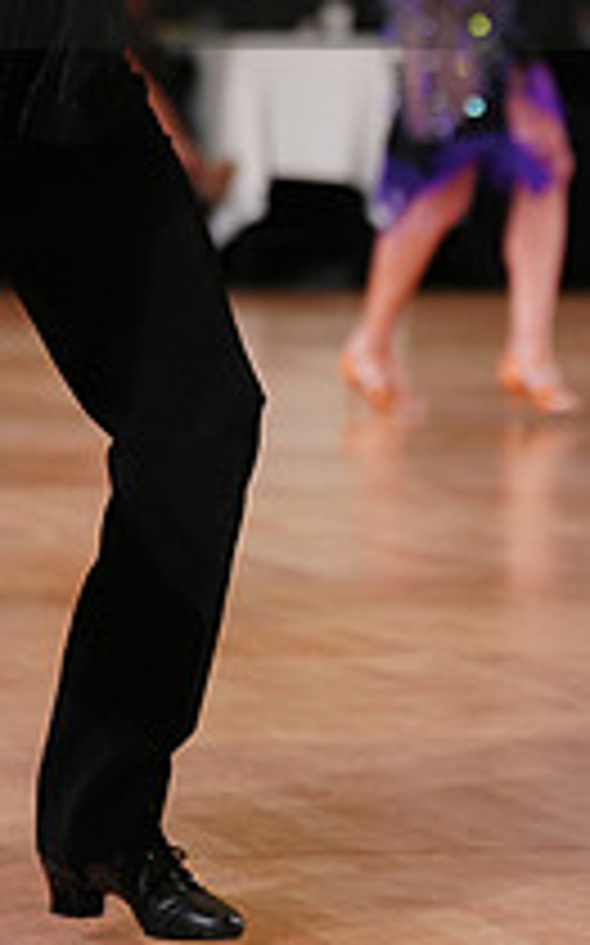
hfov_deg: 4.9
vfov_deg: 7.7
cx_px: 43
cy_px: -99
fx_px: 6956
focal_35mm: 270
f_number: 2.8
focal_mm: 96
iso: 1600
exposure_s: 1/400
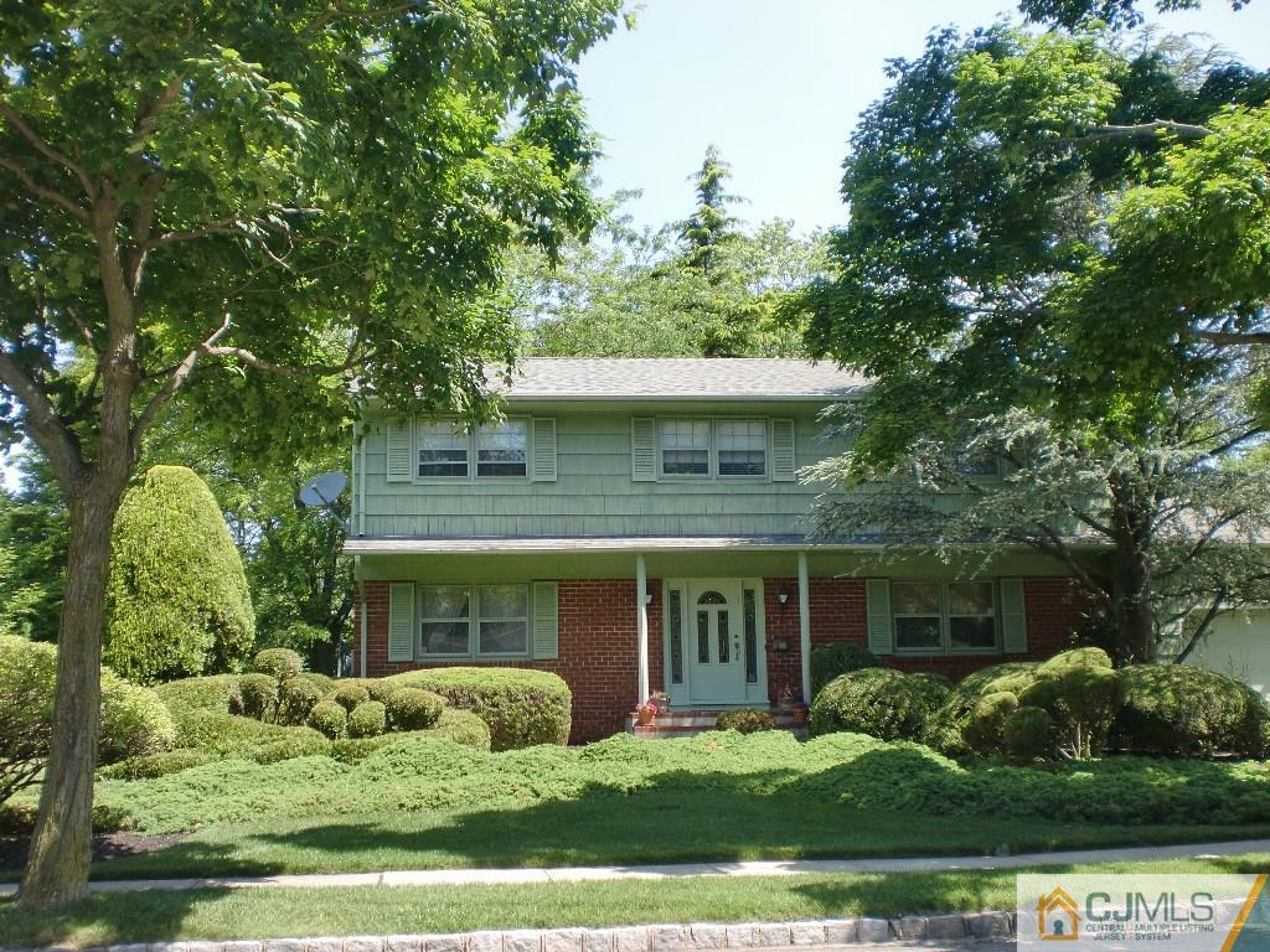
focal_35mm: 35
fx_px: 1284
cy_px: 476
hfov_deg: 52.6
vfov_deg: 40.7
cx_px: 635
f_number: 3.1
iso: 64
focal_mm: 6.3
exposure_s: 1/320
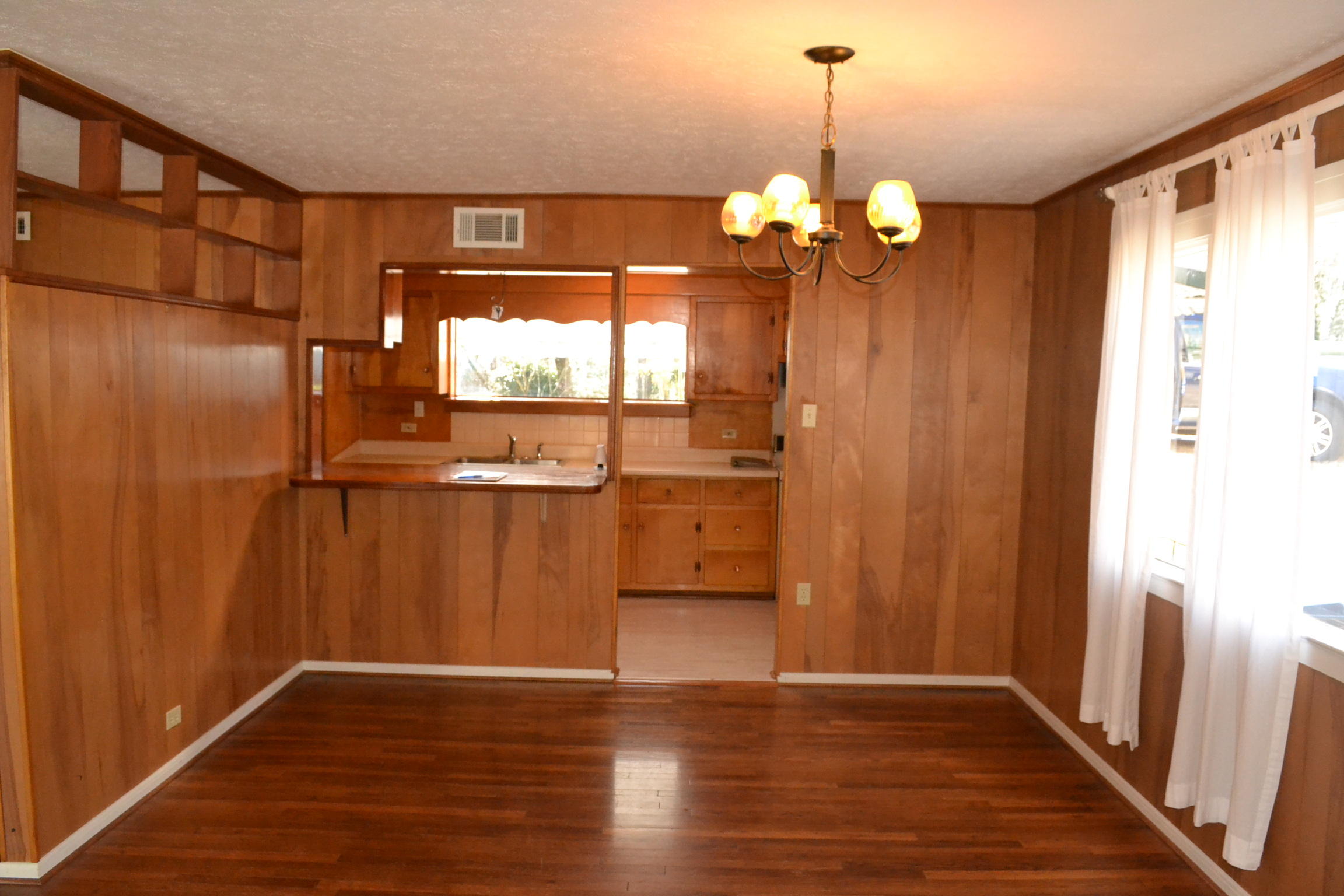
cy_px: 448
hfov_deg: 67.4
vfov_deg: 47.9
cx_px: 672
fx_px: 1008
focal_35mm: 27
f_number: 8
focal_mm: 18
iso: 3200
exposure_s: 1/200
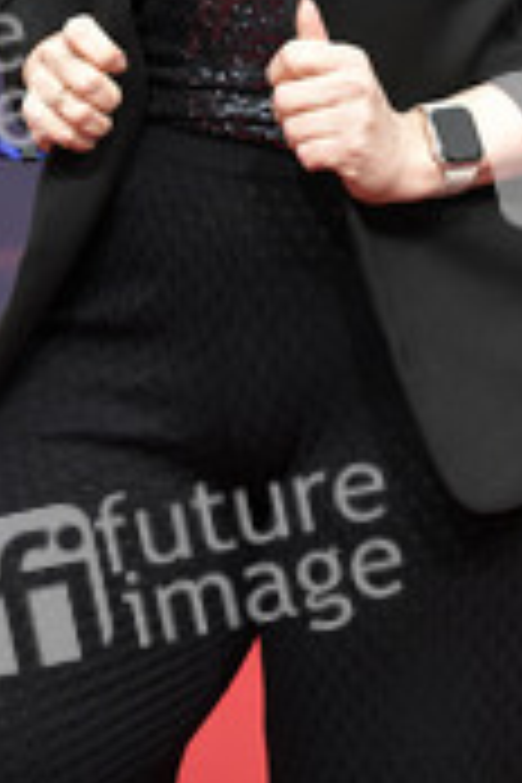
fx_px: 4893
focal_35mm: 225
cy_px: -104
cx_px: 302
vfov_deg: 9.1
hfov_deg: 6.1
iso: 400
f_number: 5
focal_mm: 98
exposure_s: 1/250
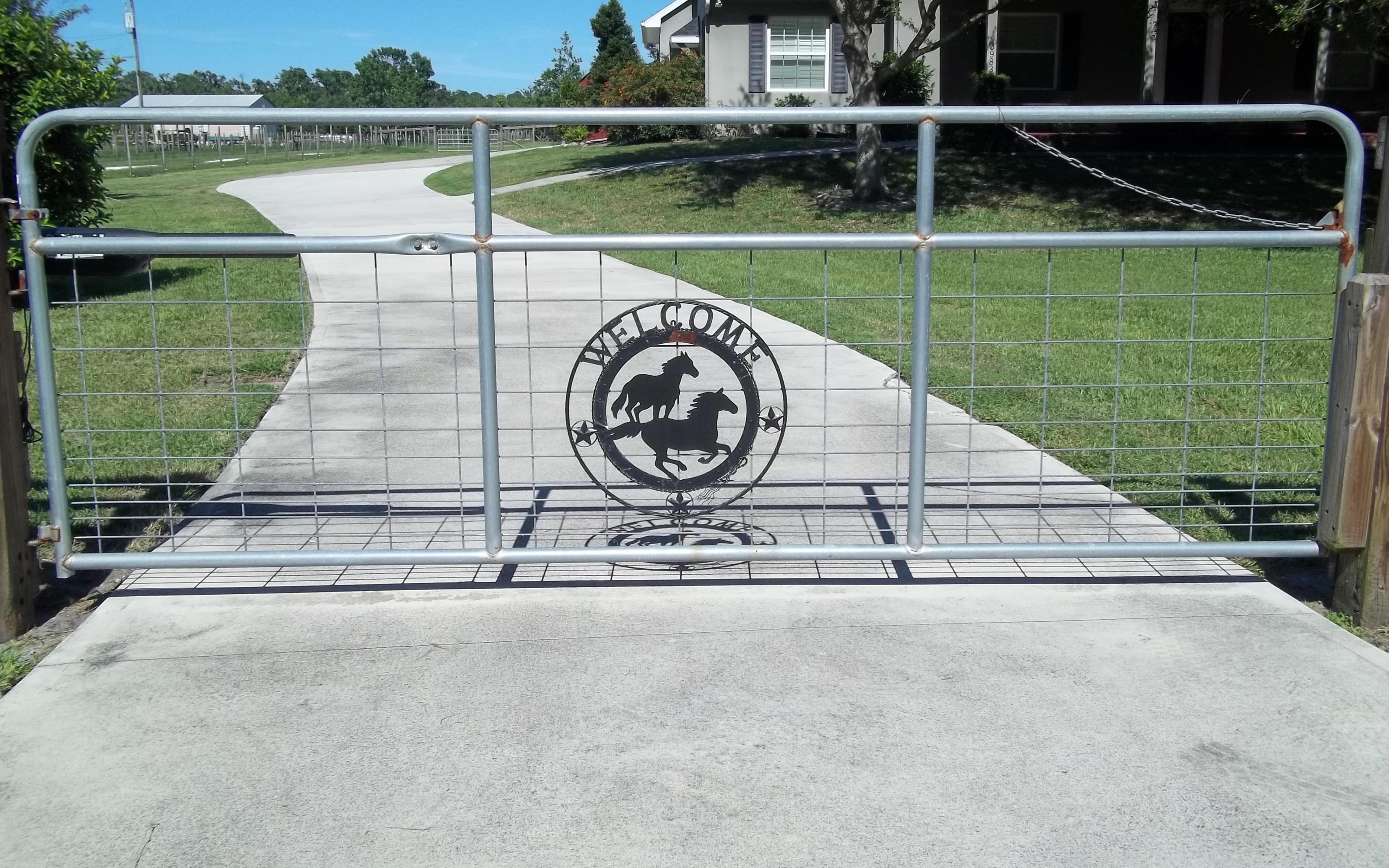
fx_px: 1287
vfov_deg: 37.2
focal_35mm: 34
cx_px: 695
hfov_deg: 56.7
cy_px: 393
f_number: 8.8
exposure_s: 1/200
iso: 64
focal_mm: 5.7
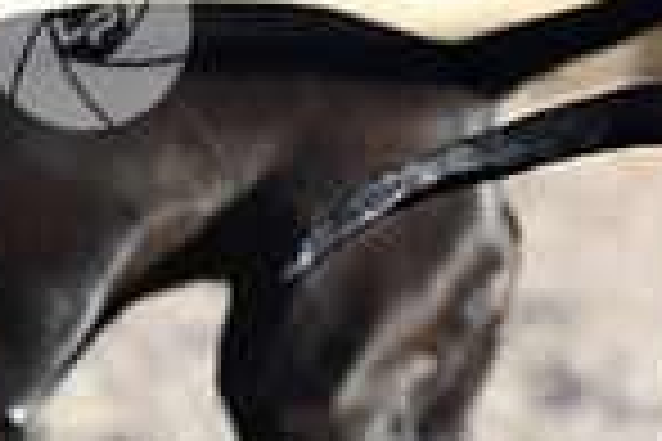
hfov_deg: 1.9
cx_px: 1022
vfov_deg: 1.3
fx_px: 19638
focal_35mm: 1068
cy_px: 259
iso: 400
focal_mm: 180
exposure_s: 1/4000
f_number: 2.8
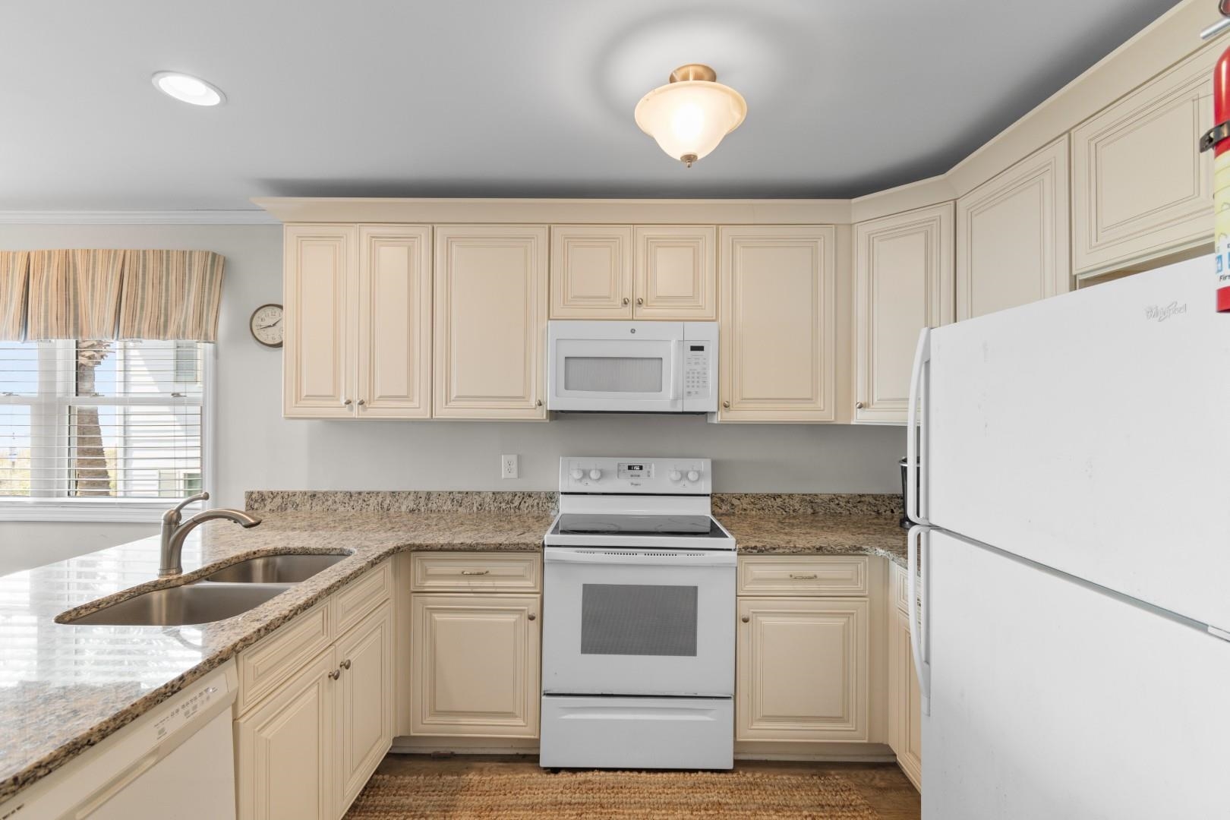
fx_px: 512
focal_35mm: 15
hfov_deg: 100.4
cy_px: 410
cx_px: 615
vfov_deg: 77.3
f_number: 4.5
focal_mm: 10
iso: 100
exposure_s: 1/4
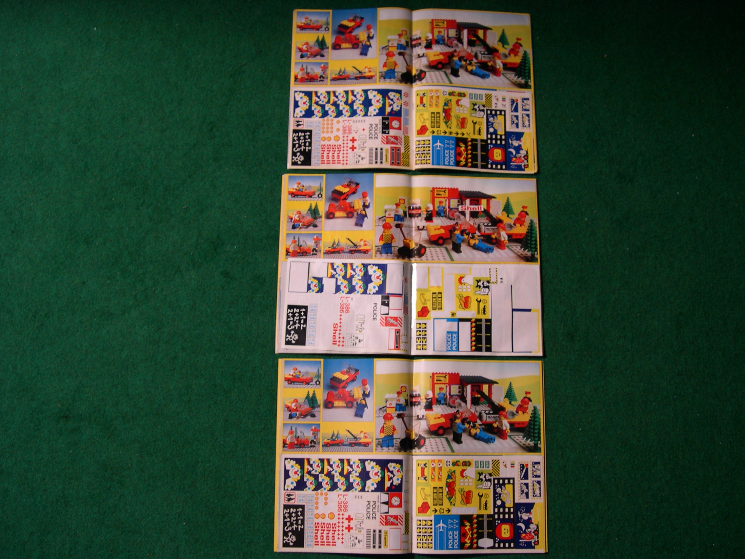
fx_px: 818
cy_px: 280
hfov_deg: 49.0
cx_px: 372
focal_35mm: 38
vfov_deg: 37.7
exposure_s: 1/7.2
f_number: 2.8
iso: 100
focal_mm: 8
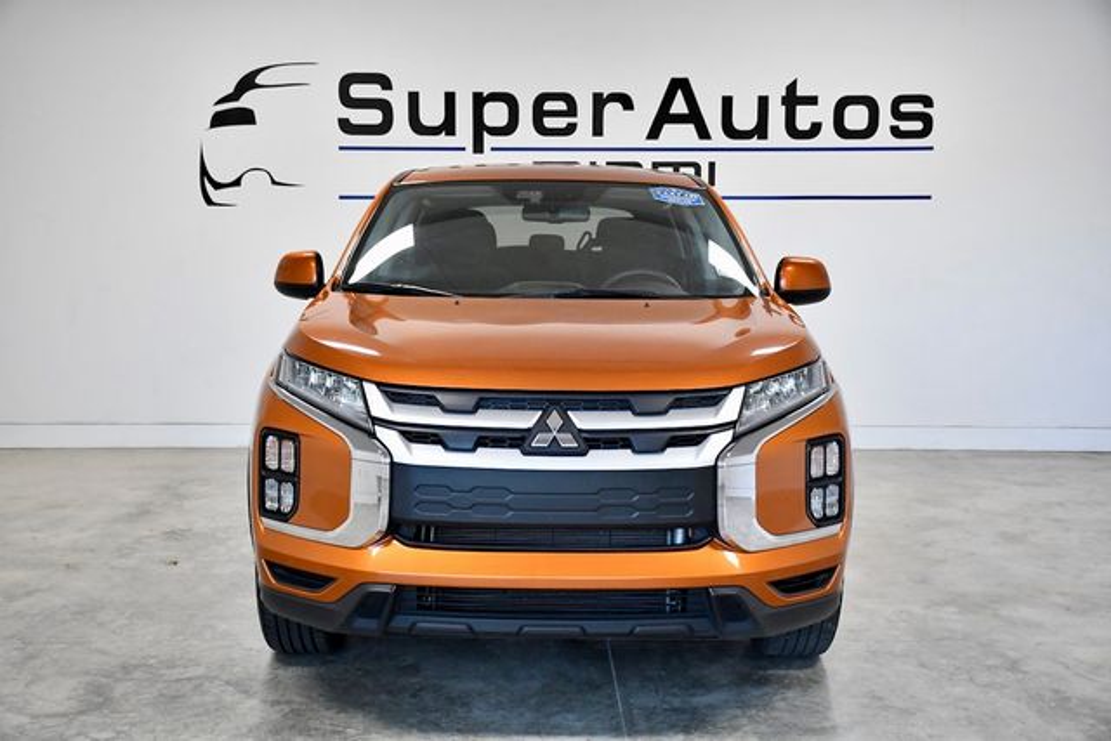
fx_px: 1389
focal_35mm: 45
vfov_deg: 29.9
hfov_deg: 43.6
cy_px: 370
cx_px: 556
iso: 2500
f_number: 4
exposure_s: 1/800
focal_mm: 30
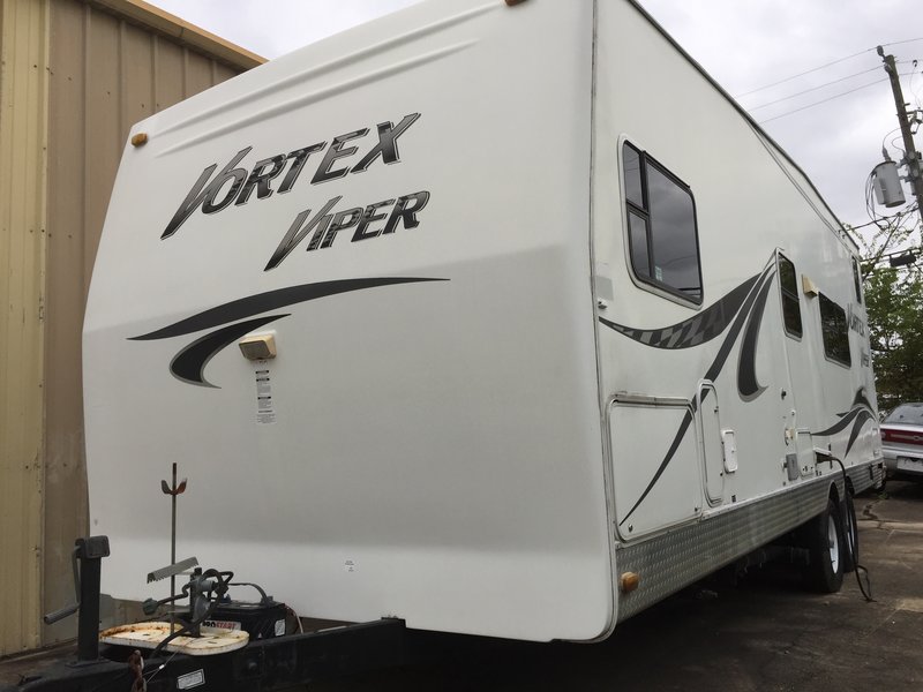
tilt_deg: +8.3
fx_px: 773
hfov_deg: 61.7
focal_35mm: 29
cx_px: 462
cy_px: 346
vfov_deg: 48.2
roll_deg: +1.1
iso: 32
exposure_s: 1/377
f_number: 2.2
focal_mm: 4.15
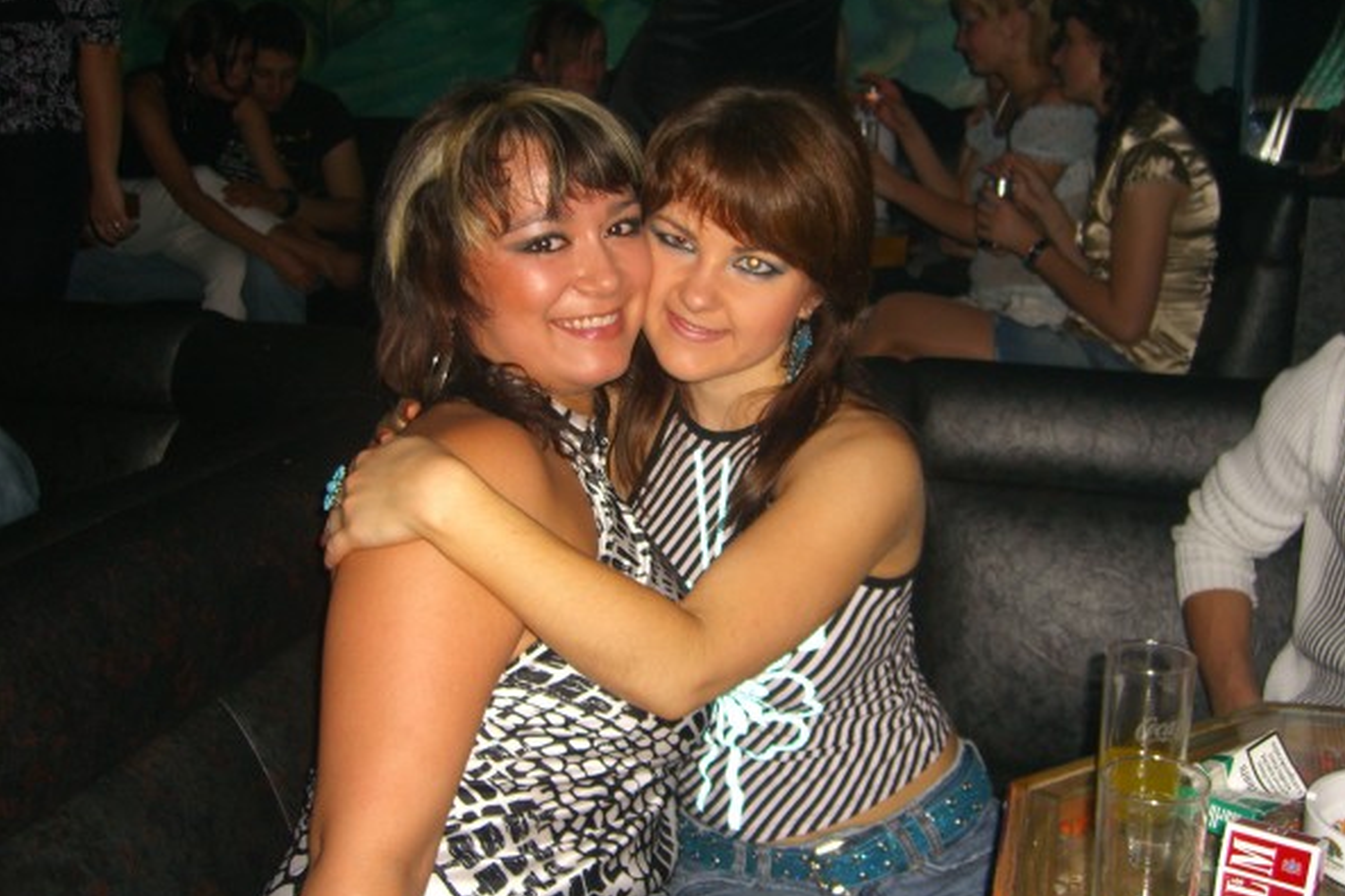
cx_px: 678
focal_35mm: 40
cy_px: 422
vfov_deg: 33.4
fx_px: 1494
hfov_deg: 48.5
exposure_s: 1/60
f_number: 2.8
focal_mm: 7.9
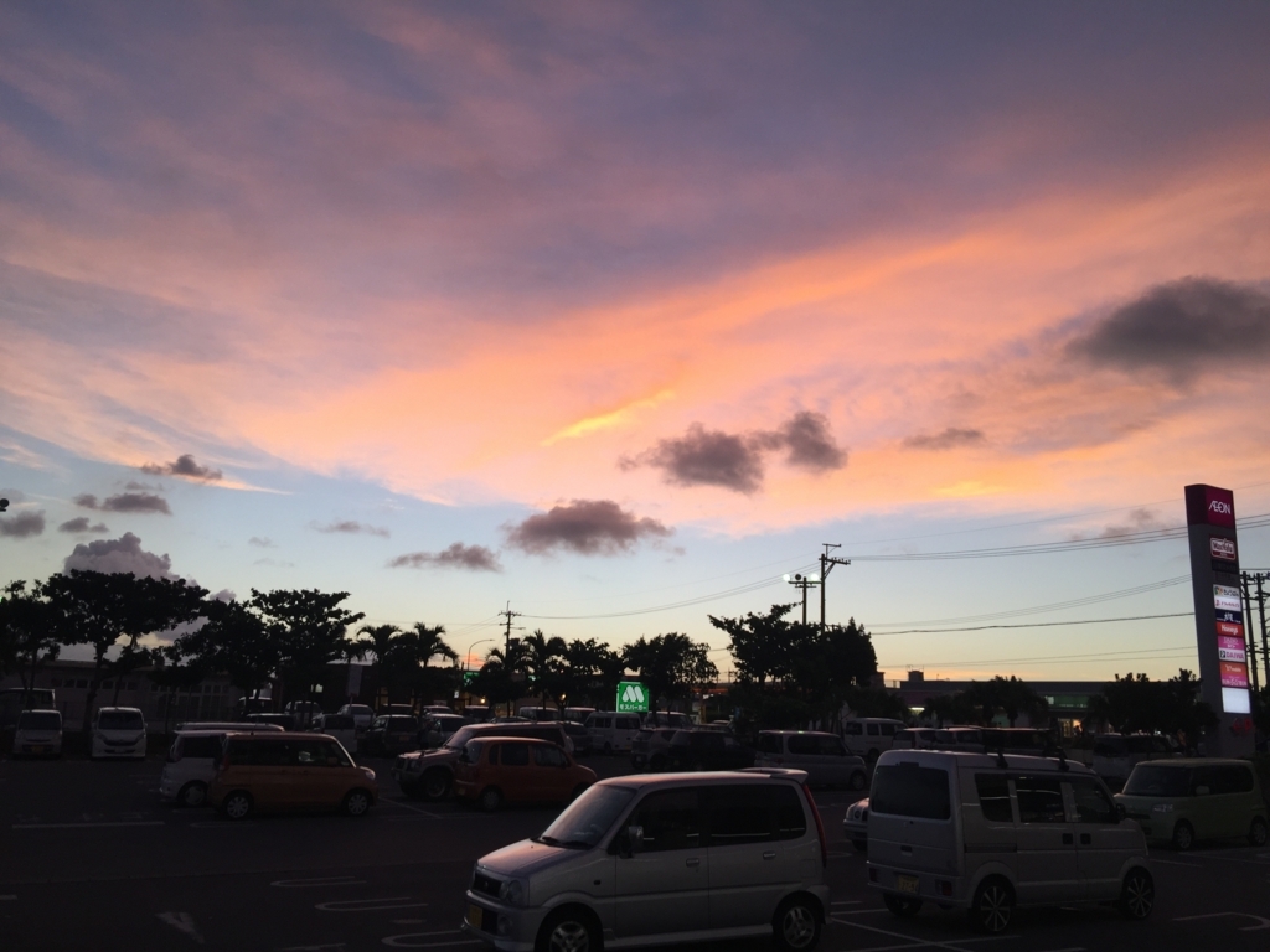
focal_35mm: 29
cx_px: 635
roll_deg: -3.2
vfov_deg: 48.2
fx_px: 1064
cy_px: 476
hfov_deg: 61.7
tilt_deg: +13.4
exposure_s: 1/143
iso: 32
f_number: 2.2
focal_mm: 4.15
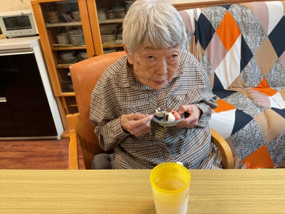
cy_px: 107
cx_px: 142
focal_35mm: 29
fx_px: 239
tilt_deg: -26.6
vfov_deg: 48.2
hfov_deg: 61.7
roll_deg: +5.4
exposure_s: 1/50
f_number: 1.8
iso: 125
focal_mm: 3
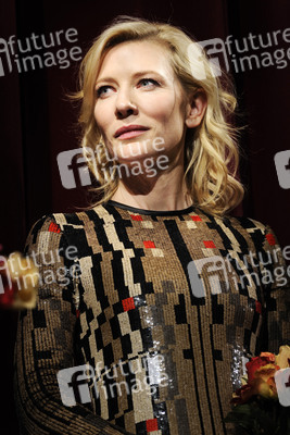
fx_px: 2414
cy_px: 218
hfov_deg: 6.9
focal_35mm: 200
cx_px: 145
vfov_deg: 10.3
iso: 1000
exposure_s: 1/200
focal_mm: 200
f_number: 4
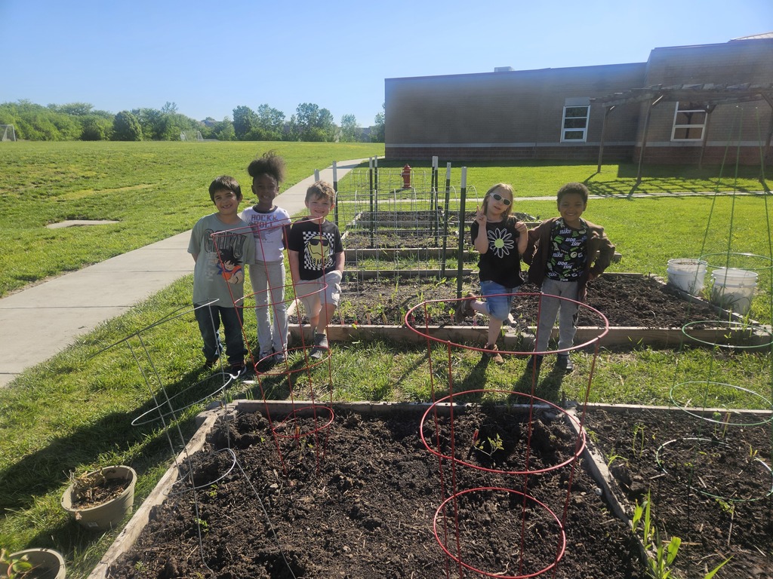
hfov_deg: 73.9
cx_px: 386
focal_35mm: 23
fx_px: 514
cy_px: 290
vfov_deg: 58.9
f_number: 1.8
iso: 25
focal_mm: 5.4
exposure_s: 1/1513
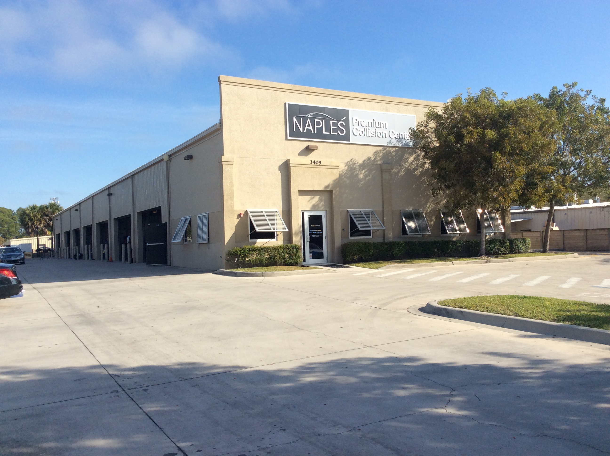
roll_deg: +3.8
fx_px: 563
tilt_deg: +0.8
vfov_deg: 44.1
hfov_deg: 56.9
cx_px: 305
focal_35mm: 32
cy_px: 228
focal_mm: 3.3
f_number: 2.4
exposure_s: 1/1244
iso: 32
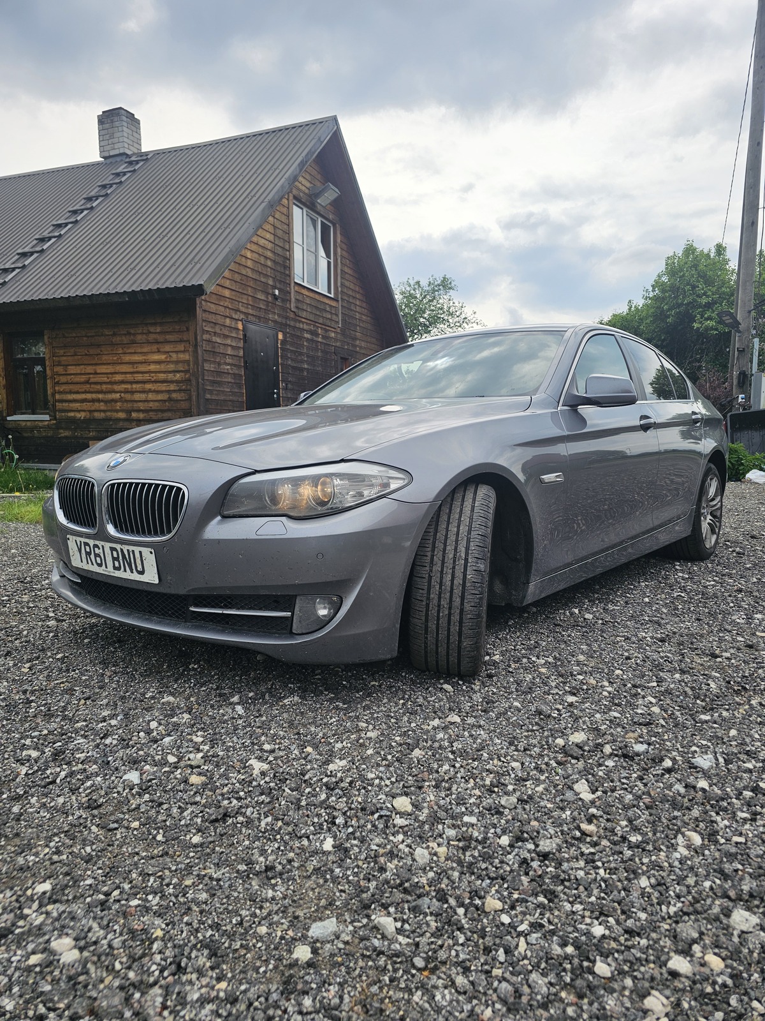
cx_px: 382
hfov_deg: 58.9
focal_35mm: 23
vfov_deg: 73.9
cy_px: 510
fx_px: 678
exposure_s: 1/738
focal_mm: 6.3
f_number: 1.7
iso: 10
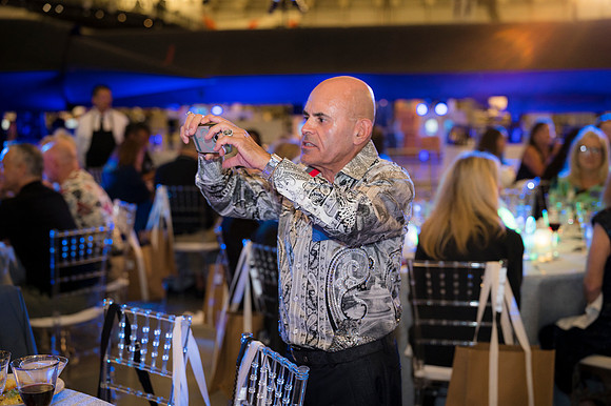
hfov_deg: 36.3
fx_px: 933
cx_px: 306
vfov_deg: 24.6
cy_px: 203
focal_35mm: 55
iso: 1100
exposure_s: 1/80
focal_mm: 55
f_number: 2.5
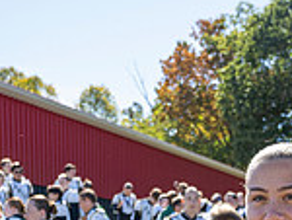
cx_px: 158
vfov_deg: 15.0
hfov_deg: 22.0
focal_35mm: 89
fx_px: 752
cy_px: 365
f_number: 4.5
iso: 80
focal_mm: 24
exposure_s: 1/250
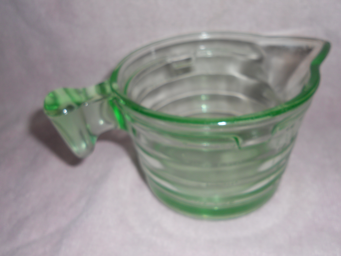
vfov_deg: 44.2
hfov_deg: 56.8
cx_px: 170
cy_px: 128
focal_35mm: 32
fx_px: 315
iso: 80
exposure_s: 1/25
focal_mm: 5.8
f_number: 8.8
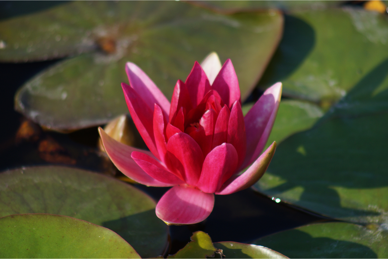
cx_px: 194
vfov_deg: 3.7
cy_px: 130
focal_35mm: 375
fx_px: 4041
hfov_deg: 5.5
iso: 160
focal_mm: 250
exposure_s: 1/400
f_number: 5.6
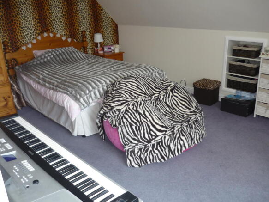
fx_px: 256
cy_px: 101
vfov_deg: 42.9
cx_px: 134
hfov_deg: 55.4
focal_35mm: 33
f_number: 2.8
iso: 125
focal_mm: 5.5
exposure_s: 1/30
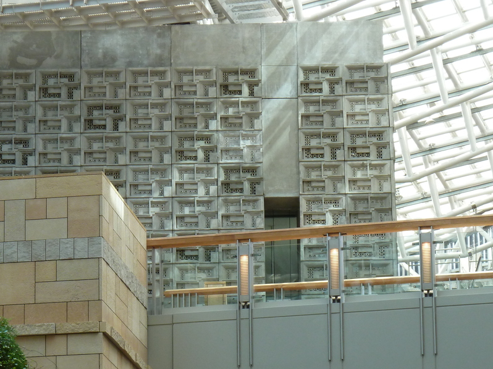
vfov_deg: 8.3
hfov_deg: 11.0
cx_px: 166
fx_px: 2549
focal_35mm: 179
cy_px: 247
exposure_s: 1/50
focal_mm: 19.5
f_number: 4.4
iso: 125
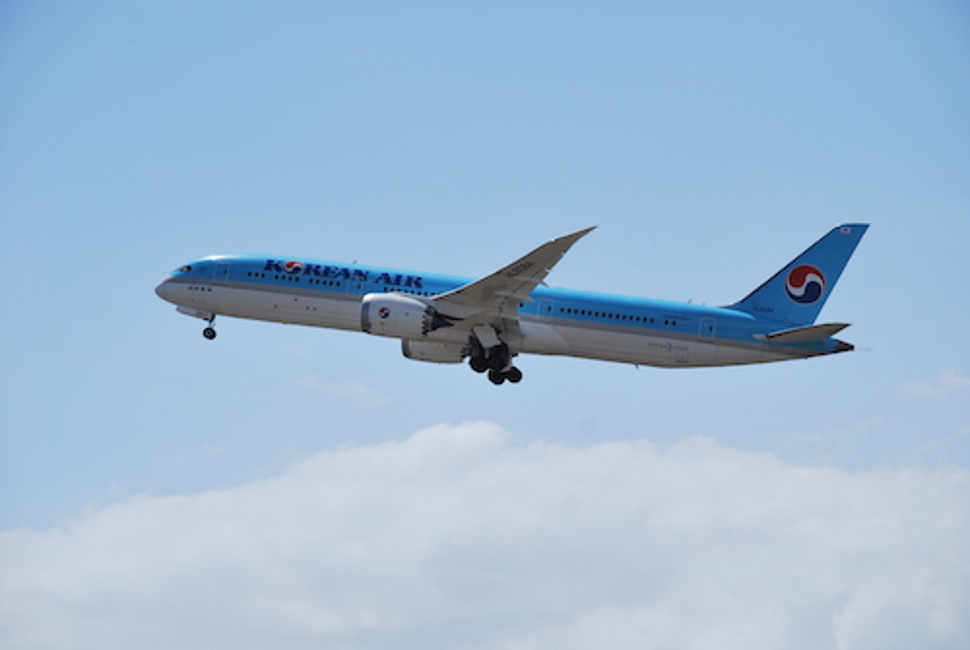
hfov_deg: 11.0
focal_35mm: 188
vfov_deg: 7.3
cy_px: 325
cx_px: 485
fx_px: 5059
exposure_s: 1/800
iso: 100
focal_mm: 125
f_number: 7.1
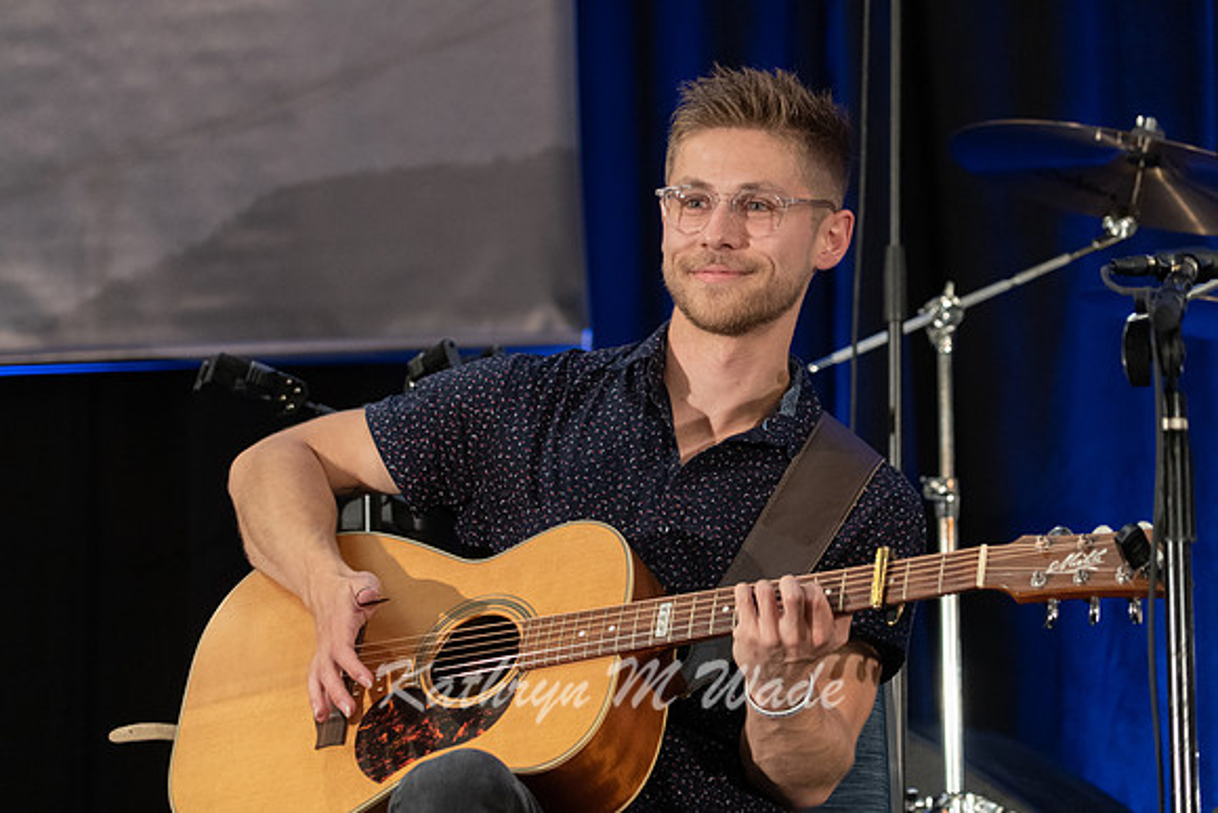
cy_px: 406
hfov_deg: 11.5
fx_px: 6023
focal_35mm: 178
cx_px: 609
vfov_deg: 7.7
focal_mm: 178
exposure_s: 1/160
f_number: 6.3
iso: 5000
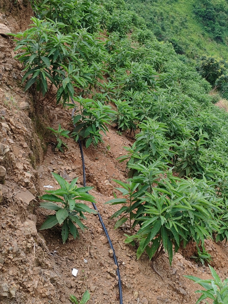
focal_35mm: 49
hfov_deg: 29.7
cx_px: 114
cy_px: 152
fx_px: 430
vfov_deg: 38.9
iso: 50
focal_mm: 6.12
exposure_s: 1/220
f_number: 1.9
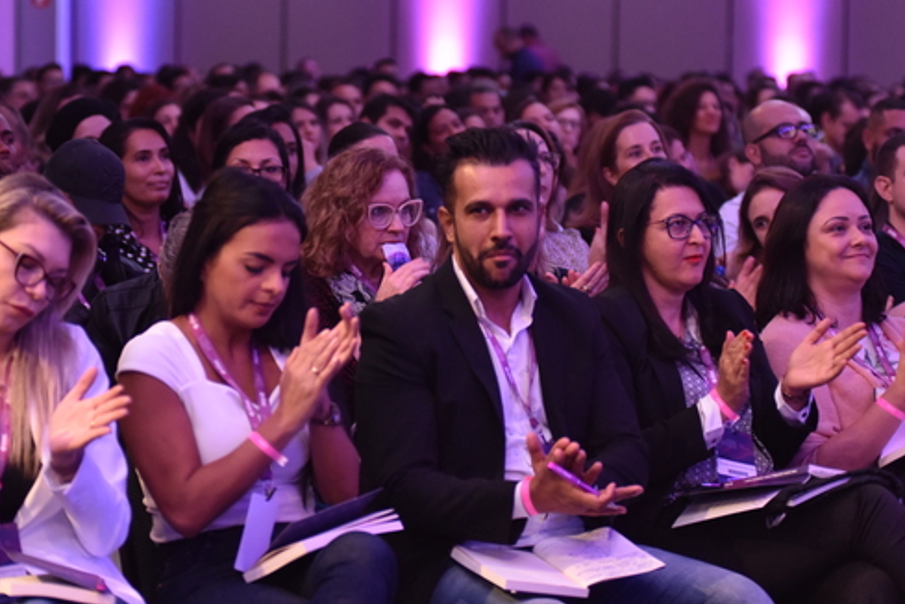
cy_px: 339
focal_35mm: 131
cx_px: 433
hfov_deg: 15.6
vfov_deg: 10.5
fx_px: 3293
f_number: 2.8
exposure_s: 1/100
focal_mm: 80
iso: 2500
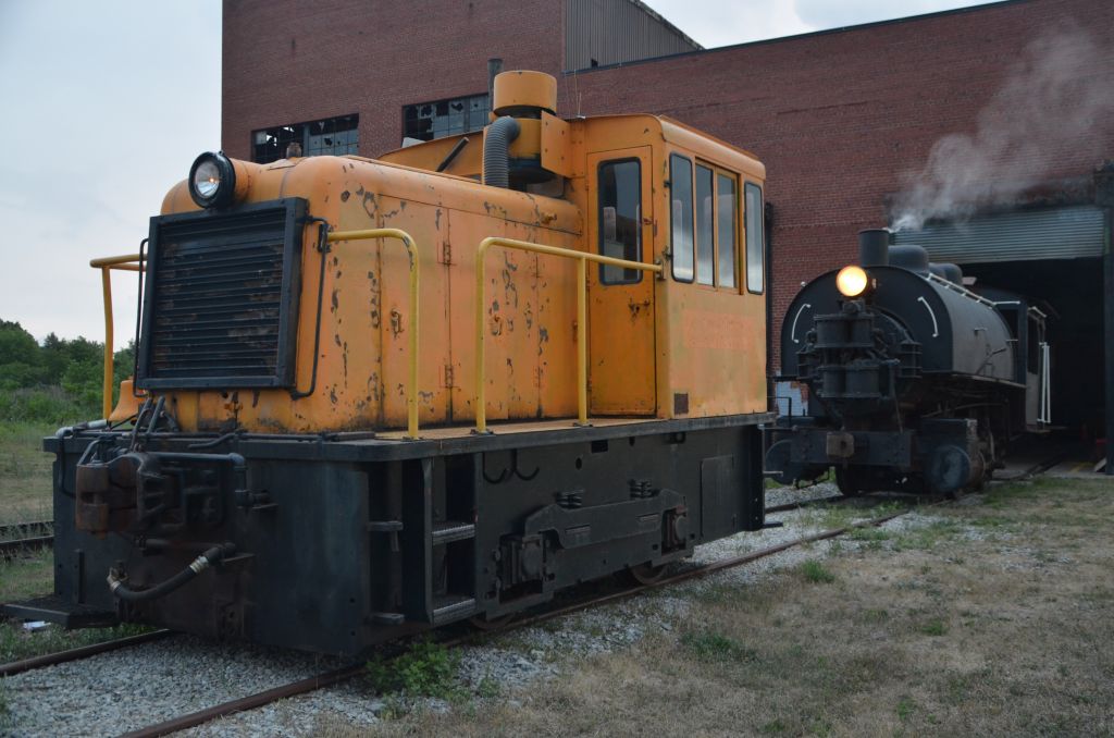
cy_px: 369
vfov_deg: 35.3
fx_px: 1158
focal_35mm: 38
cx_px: 557
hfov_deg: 51.4
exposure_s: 1/60
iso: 800
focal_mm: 25
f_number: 3.8
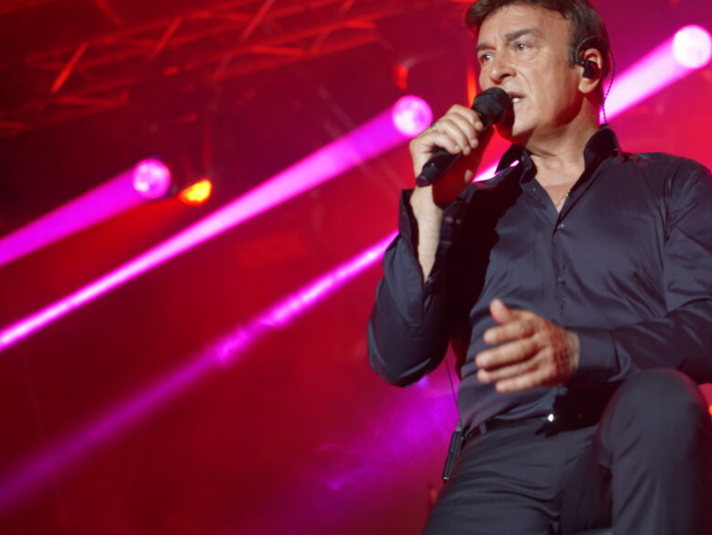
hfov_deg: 14.8
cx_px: 417
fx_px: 2736
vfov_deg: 11.2
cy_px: 251
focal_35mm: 133
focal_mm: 105
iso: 1250
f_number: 4
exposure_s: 1/160
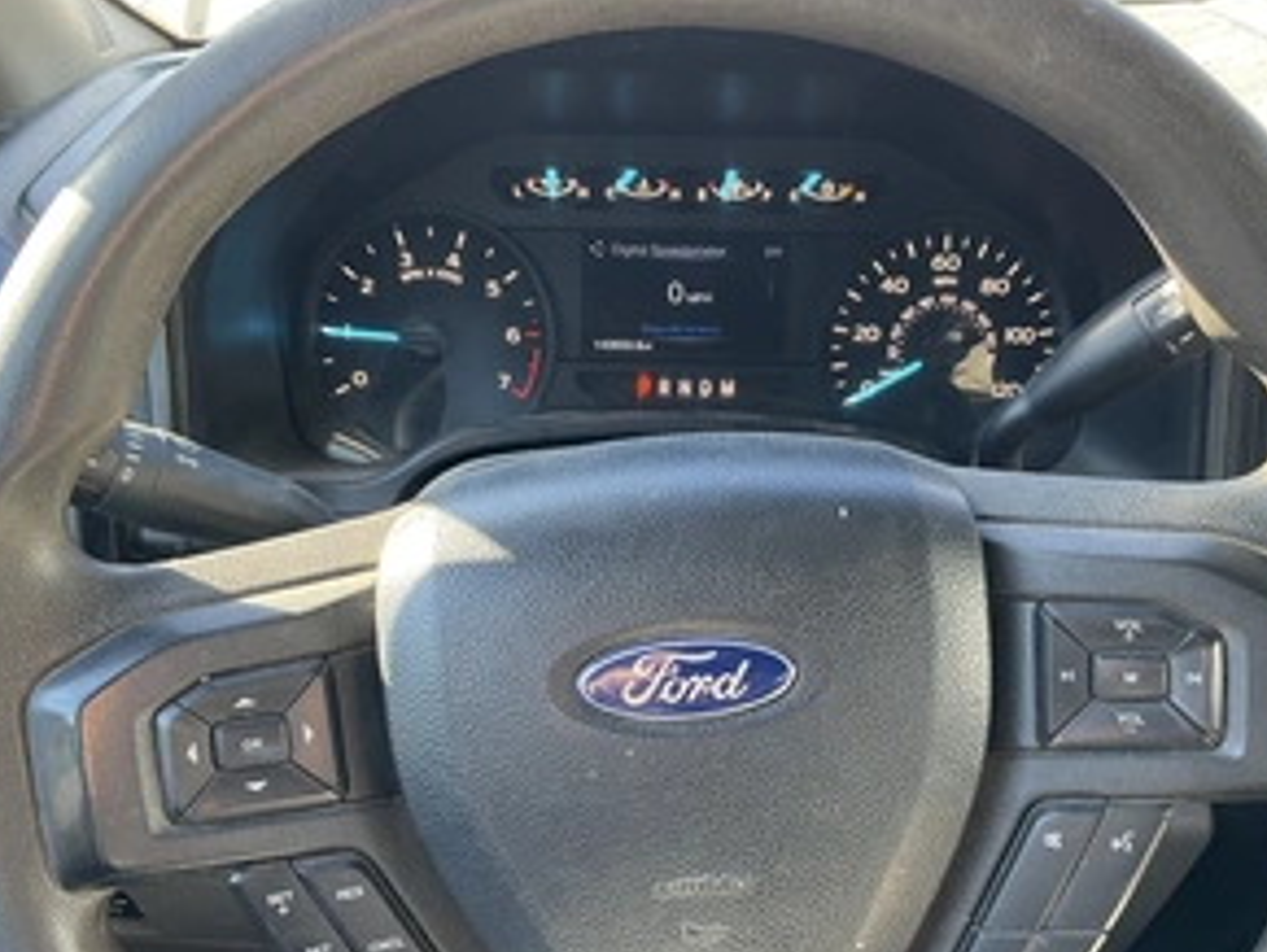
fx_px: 1465
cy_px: 607
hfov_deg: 46.7
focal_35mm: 40
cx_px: 668
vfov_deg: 35.8
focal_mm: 3
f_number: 1.8
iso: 64
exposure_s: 1/82
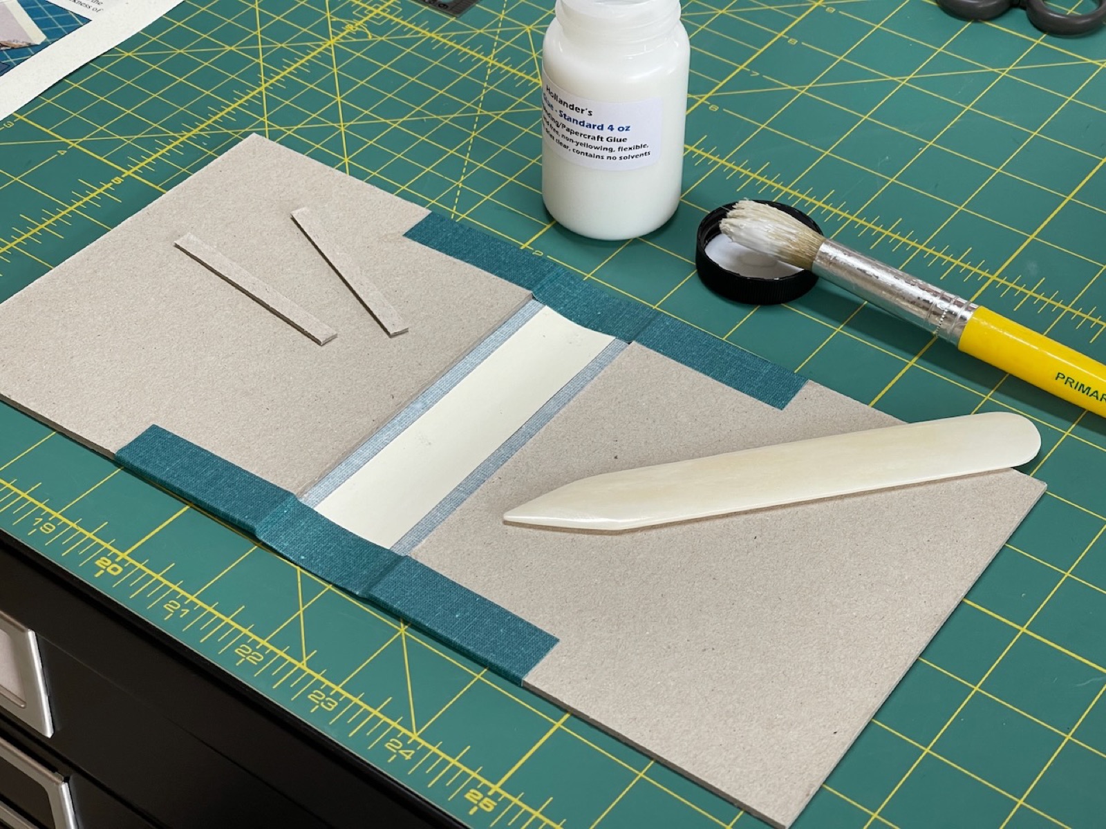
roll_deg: -0.1
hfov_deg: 30.3
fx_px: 2045
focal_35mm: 64
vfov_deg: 22.9
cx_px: 553
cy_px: 414
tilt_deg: -41.8
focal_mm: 7.5
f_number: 2.2
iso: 80
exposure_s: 1/120
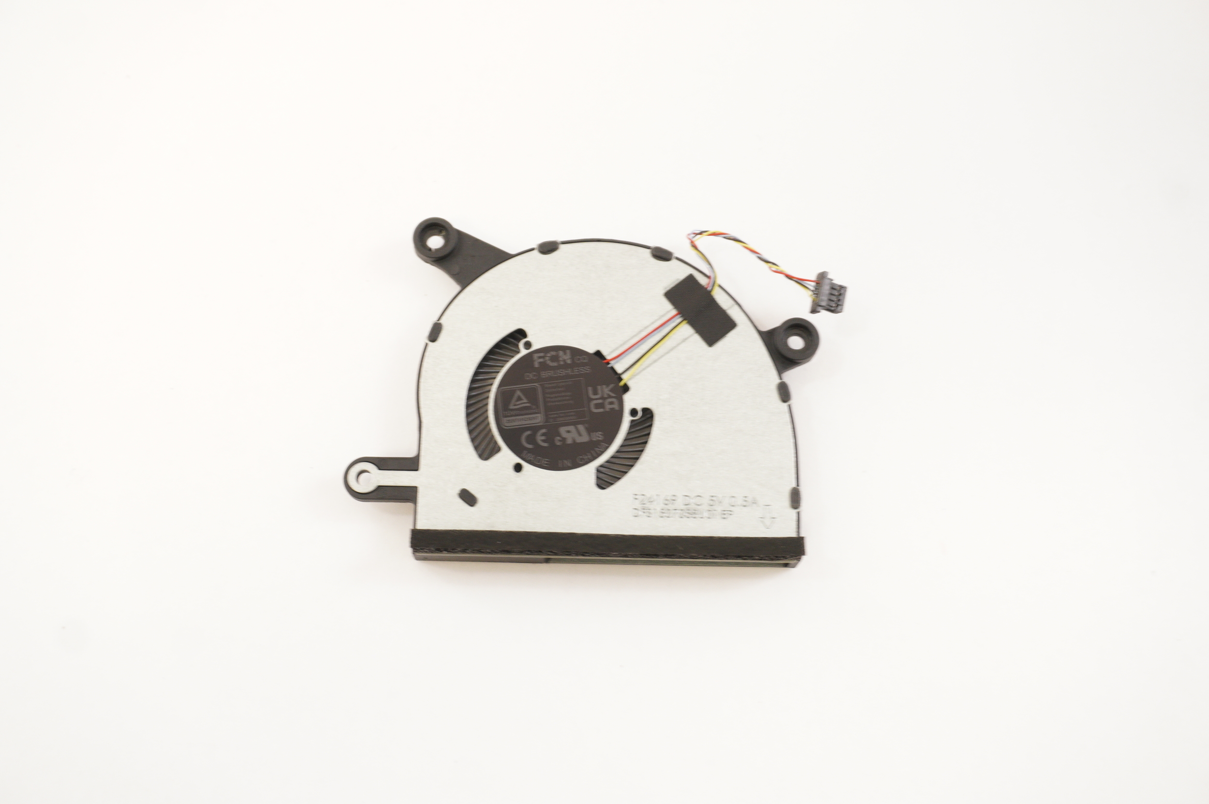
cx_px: 604
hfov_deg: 51.3
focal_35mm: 38
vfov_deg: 35.4
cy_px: 402
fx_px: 1258
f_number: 5.6
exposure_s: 1/15
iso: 640
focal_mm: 25
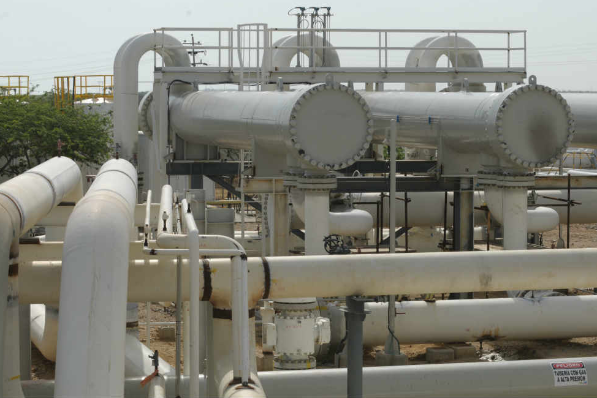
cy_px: 198
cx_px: 300
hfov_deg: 19.3
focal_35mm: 106
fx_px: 1758
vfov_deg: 12.9
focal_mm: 70
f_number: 13
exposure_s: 1/160
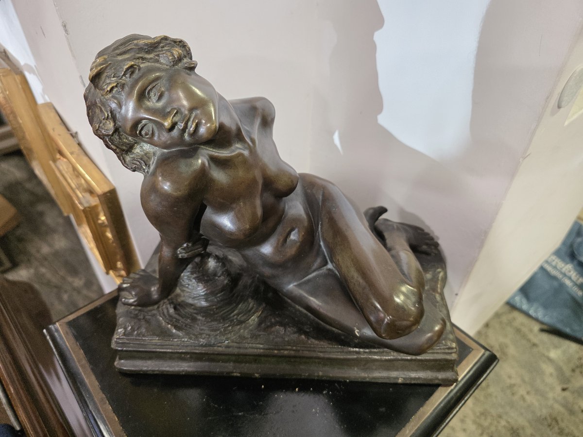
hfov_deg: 73.9
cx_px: 292
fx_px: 387
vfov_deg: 58.9
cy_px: 218
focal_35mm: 23
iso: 250
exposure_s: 1/100
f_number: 1.7
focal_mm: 6.3
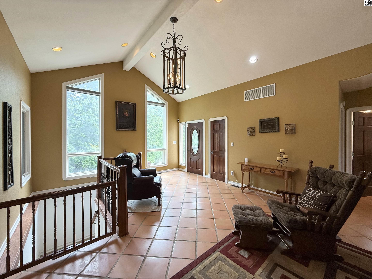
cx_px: 186
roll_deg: +0.0
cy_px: 140
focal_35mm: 14
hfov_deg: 102.1
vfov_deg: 85.7
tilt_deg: -0.6
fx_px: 150
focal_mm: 2.22
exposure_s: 1/120
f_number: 2.2
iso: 100
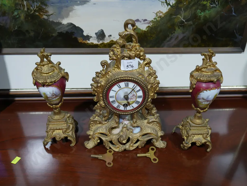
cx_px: 124
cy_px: 93
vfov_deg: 39.7
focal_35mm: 36
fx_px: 257
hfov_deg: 51.3
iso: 400
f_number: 4
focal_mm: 18
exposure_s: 1/60
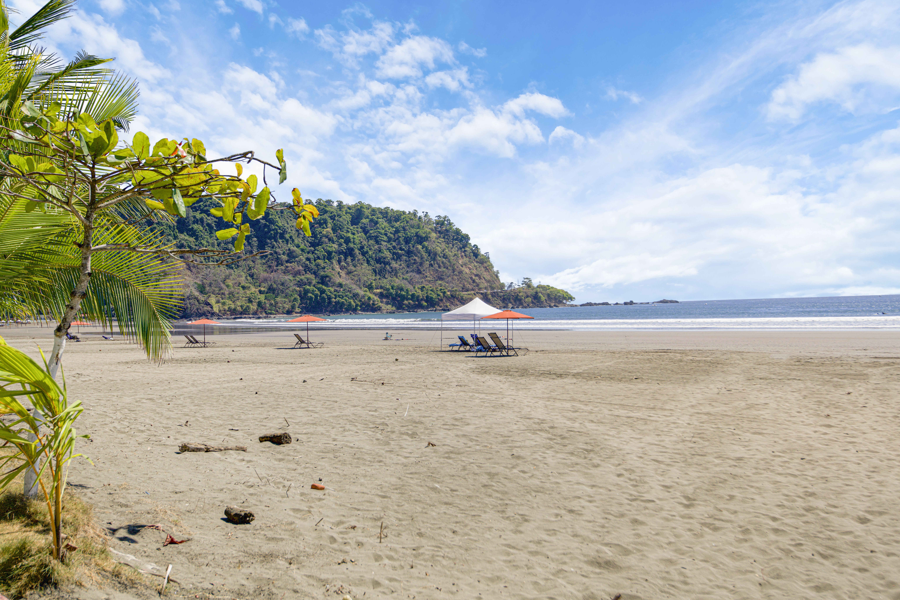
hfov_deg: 54.4
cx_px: 450
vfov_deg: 37.9
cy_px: 300
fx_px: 875
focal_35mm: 35
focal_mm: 35
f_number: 7.1
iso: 100
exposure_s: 1/1600
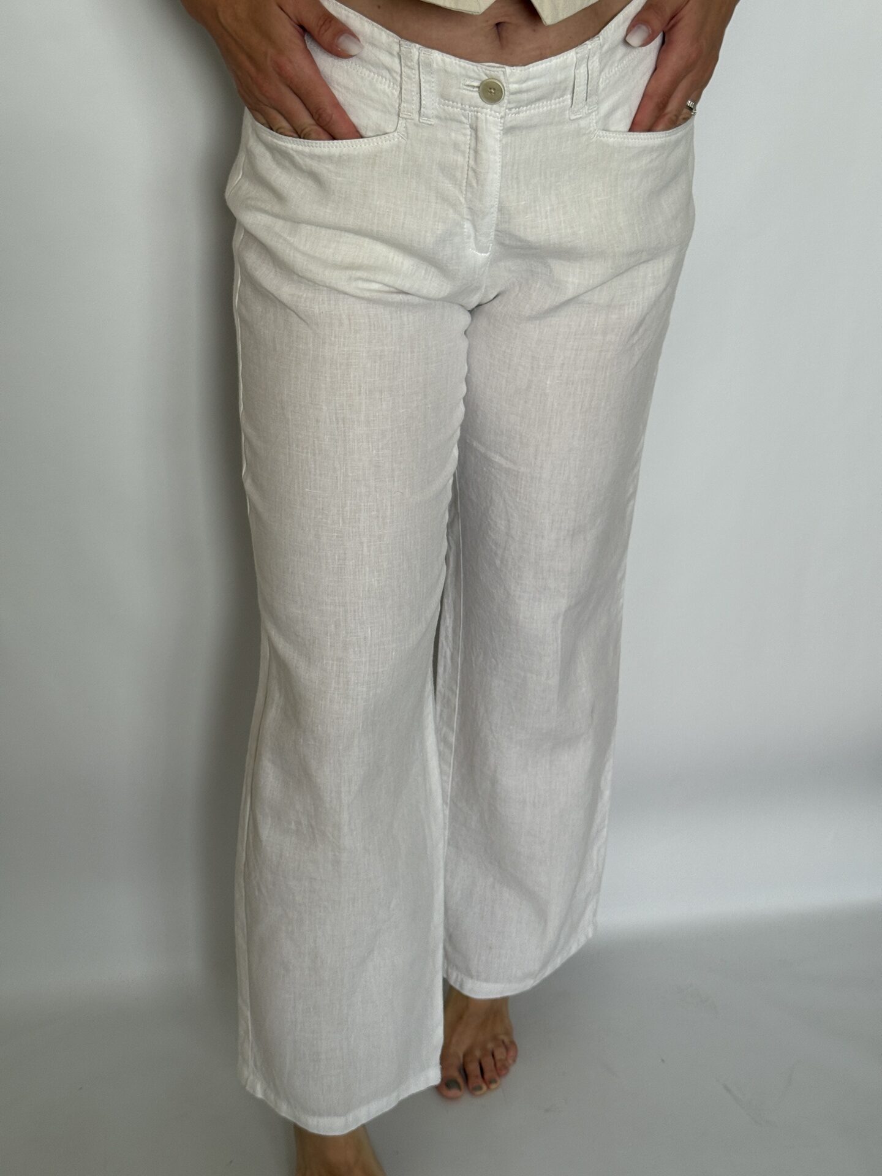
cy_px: 588
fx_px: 1631
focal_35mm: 48
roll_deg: -1.7
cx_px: 441
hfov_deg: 30.3
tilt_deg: -27.3
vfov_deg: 39.7
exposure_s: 1/121
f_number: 1.78
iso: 64
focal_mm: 6.76
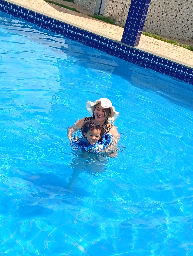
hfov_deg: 27.1
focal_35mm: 54
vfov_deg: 35.5
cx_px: 96
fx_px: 400
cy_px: 128
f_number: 1.8
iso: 50
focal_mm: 3.98
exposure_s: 1/613
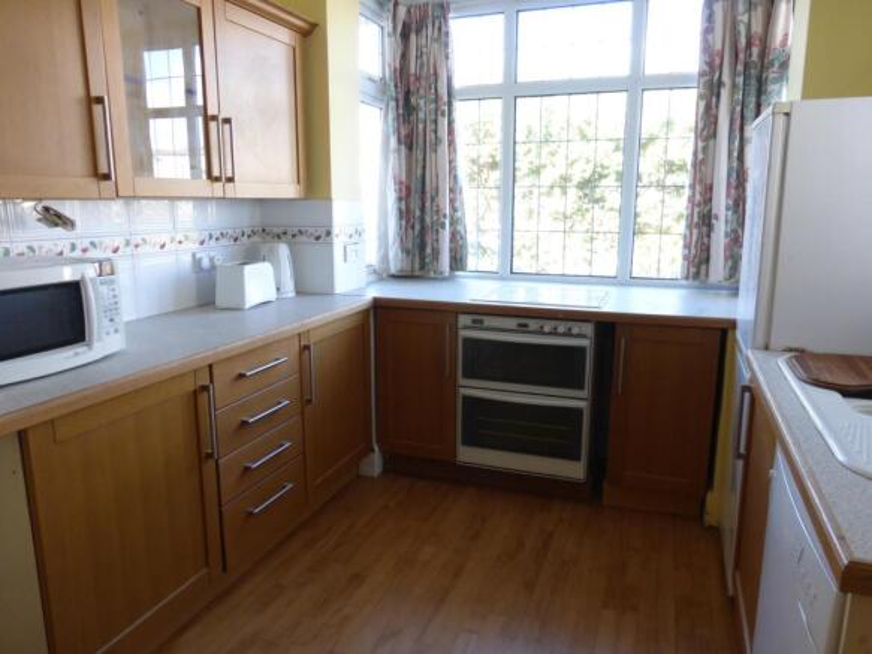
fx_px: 604
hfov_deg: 71.6
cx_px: 436
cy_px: 327
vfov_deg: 56.8
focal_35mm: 24
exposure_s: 1/60
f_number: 3.3
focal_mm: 4.3
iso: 200
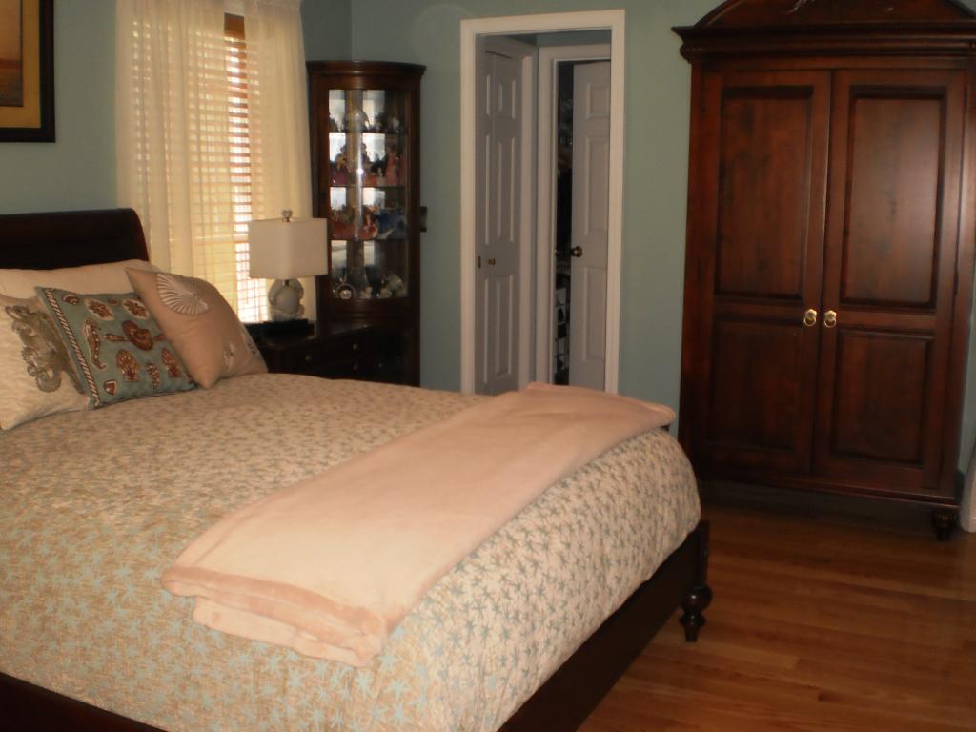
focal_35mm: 36
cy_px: 366
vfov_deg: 39.7
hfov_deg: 51.4
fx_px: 1015
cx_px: 488
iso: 160
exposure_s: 1/30
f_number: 3.1
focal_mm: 6.3
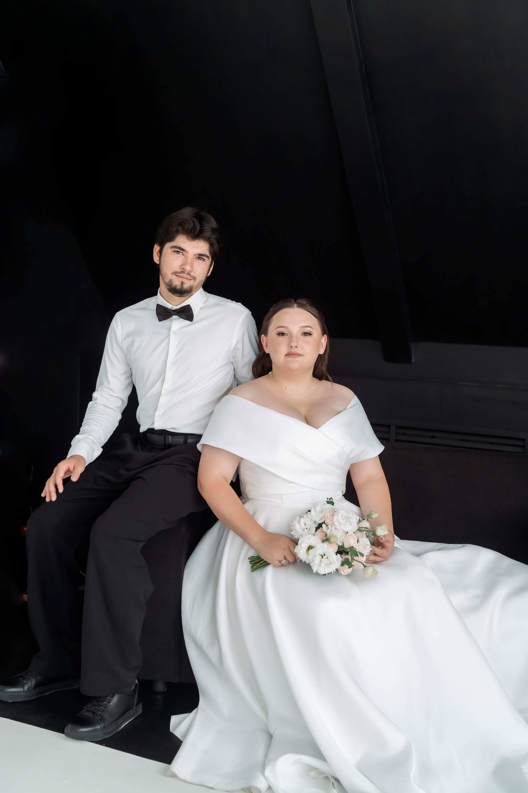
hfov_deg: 30.5
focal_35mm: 44
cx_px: 264
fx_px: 968
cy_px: 396
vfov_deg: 44.5
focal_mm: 44
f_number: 3.2
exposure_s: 1/400
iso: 1600
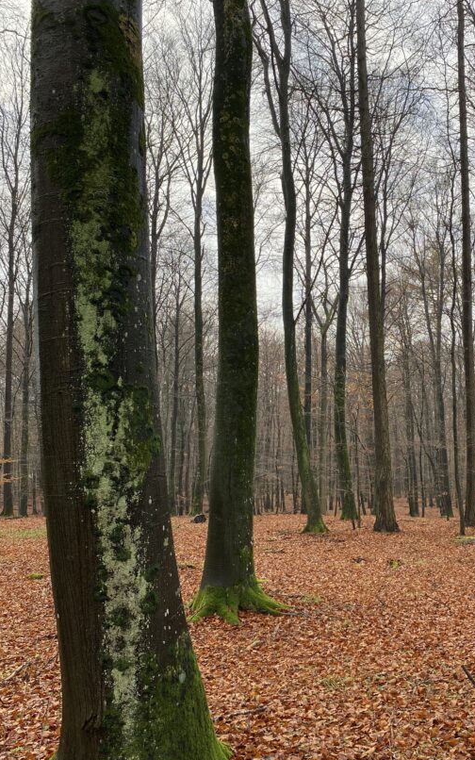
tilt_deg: +8.0
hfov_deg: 35.4
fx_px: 725
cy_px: 405
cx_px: 359
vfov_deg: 55.3
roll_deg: +0.6
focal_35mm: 35
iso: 32
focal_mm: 4.25
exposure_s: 1/245
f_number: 1.8
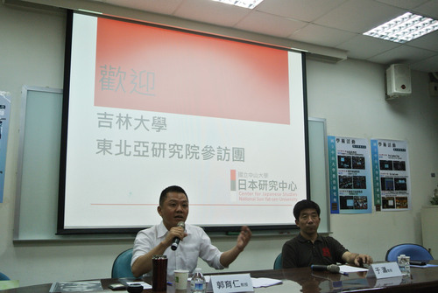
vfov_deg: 37.0
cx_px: 219
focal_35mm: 36
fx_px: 439
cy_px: 146
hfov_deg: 53.1
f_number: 4
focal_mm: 13.6
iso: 200
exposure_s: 1/80
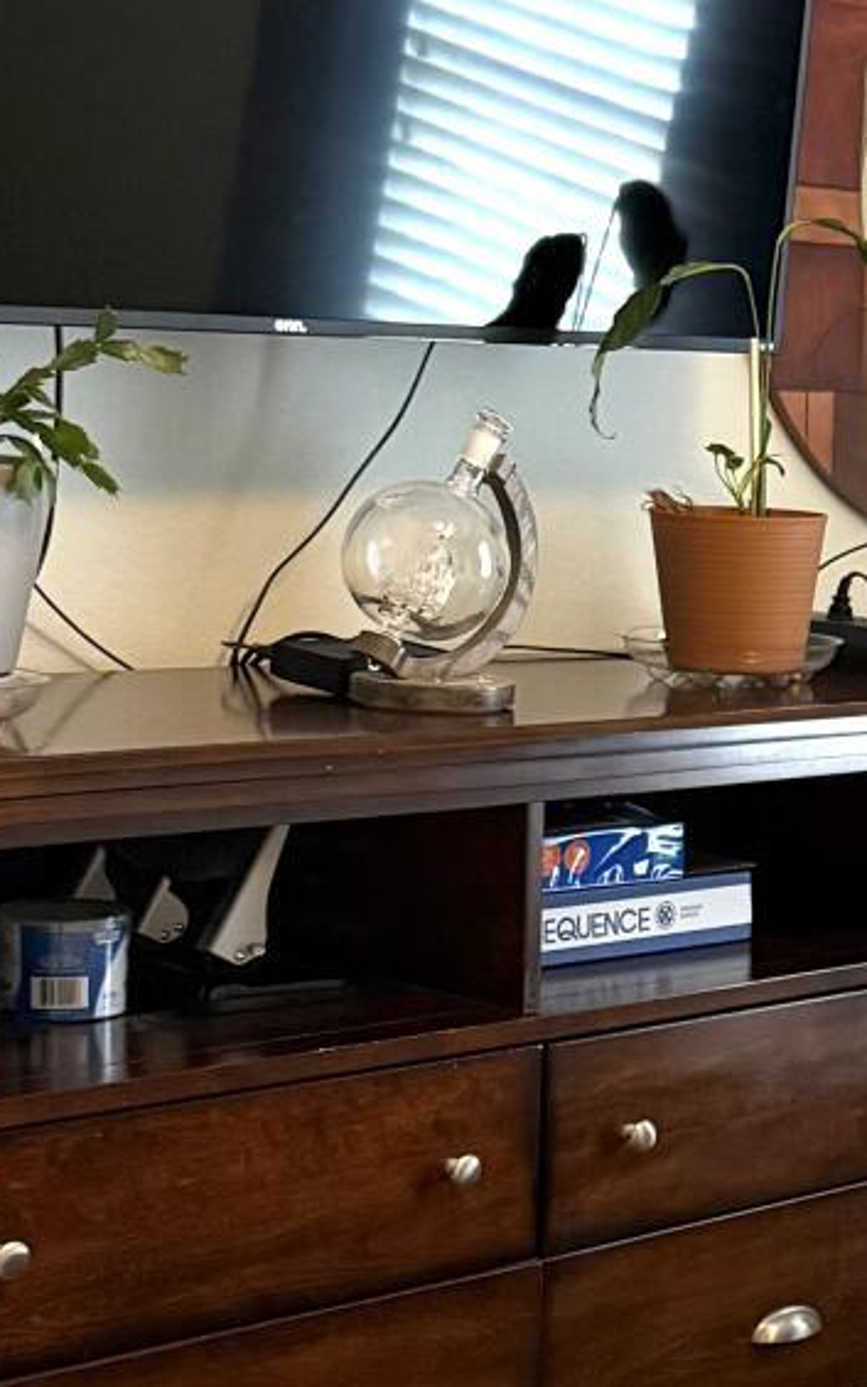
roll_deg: -3.1
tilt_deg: -9.6
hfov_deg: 13.6
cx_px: 1336
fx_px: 3403
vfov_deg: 23.0
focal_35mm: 90
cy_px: 903
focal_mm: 6.76
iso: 400
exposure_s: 1/60
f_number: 1.78
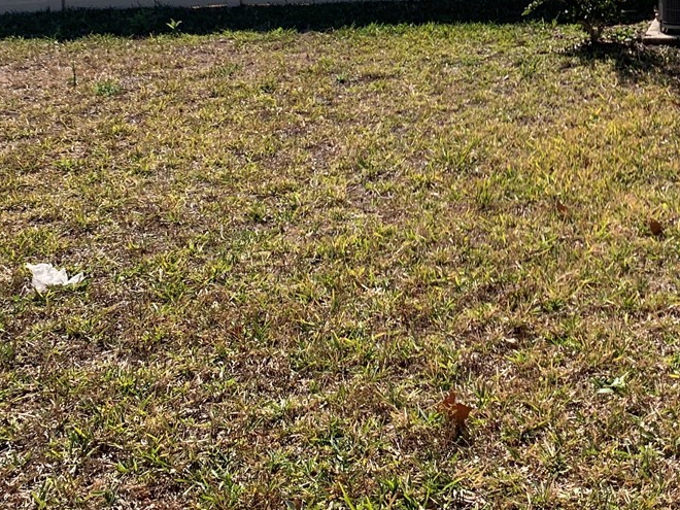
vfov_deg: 21.9
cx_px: 635
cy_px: -67
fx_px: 1238
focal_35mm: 63
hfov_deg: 29.2
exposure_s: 1/3289
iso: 25
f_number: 1.8
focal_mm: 4.25
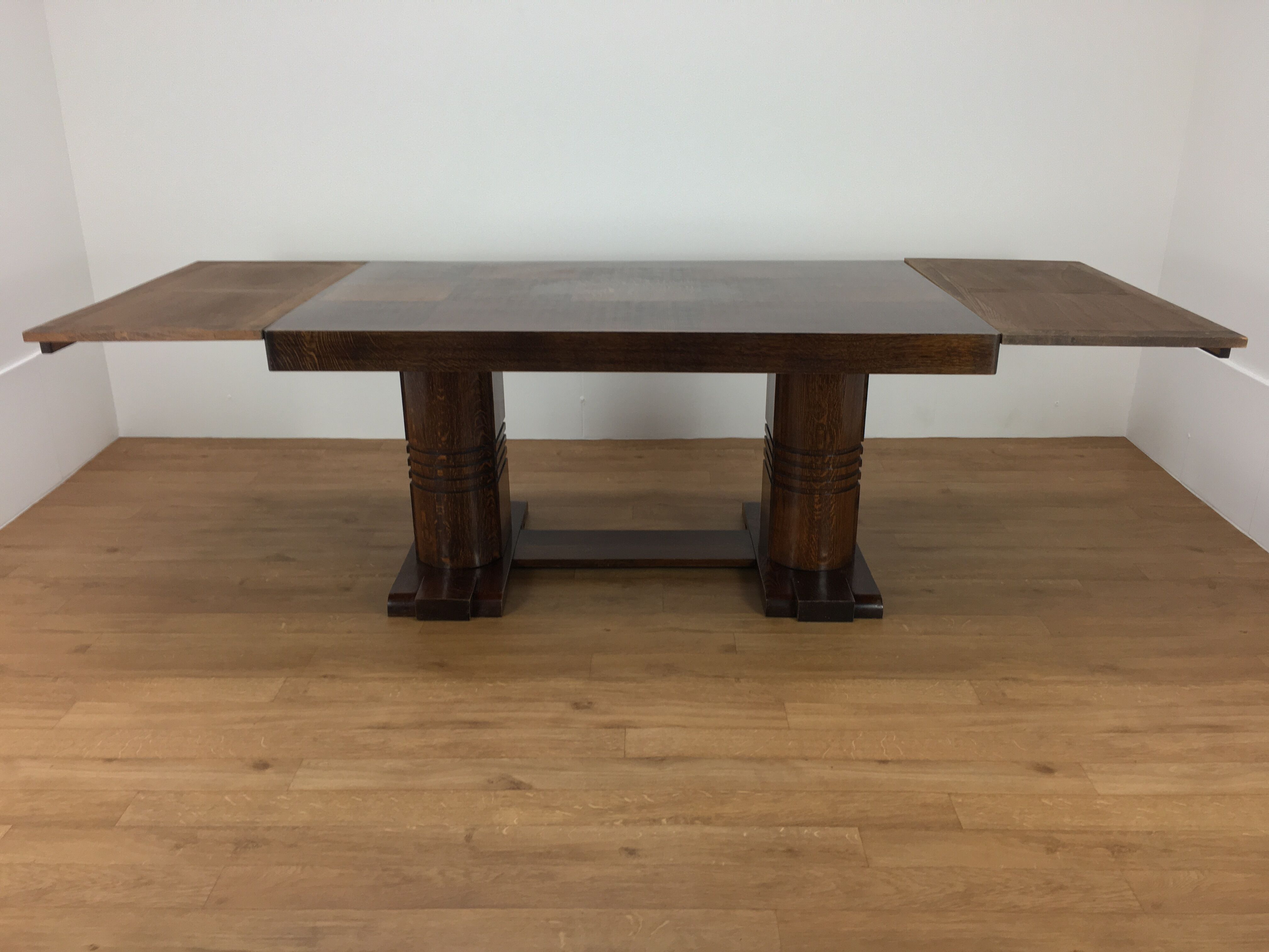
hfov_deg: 61.7
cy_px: 476
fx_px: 1063
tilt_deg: -21.5
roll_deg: -0.1
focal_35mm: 29
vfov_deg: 48.2
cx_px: 634
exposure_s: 1/33
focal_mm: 4.15
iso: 40
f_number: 2.2
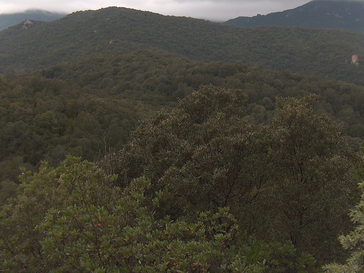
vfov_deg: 27.9
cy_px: 98
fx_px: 546
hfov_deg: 36.3
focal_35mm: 52
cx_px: 254
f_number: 2.8
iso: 100
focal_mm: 7.6
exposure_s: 1/321
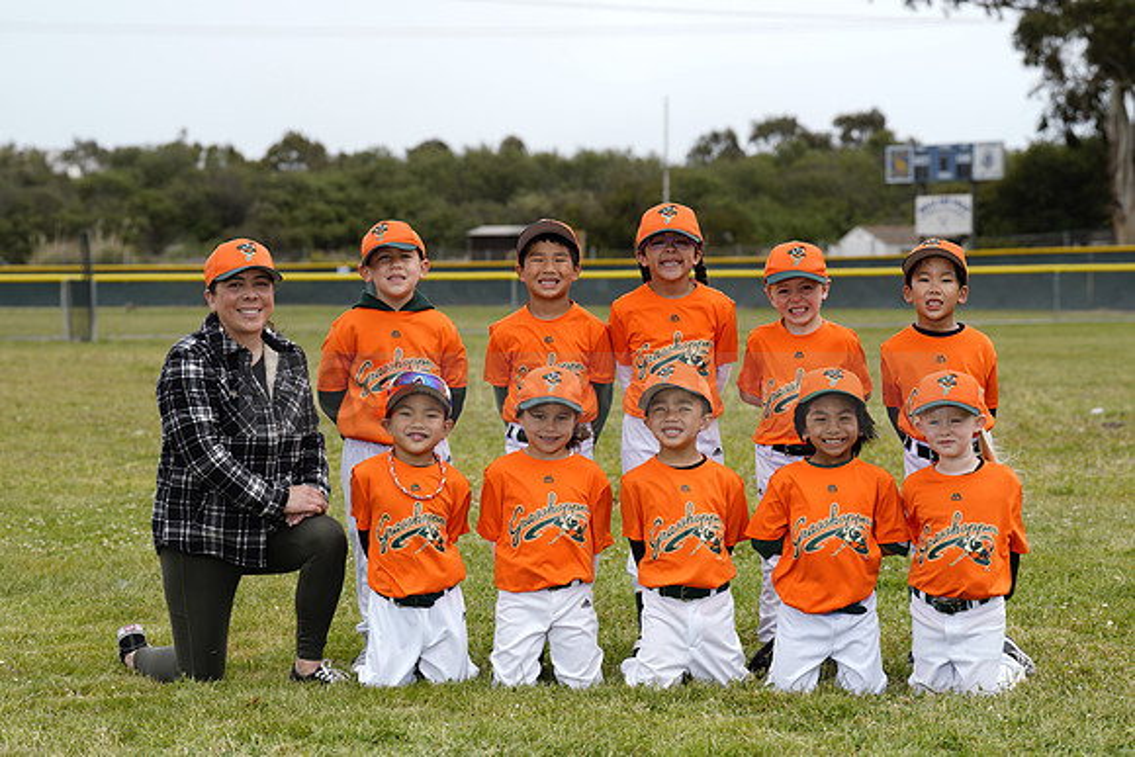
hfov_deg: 20.2
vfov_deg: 13.6
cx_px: 568
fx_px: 3185
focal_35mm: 101
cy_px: 378
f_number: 5.6
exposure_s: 1/250
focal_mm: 101
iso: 50
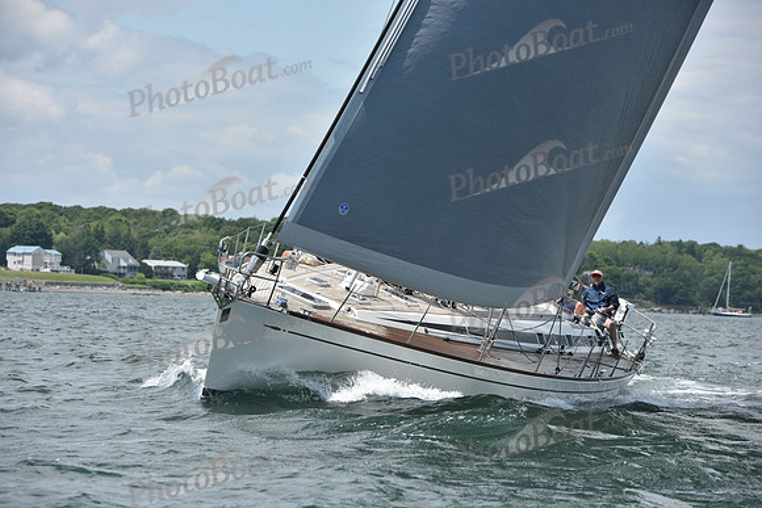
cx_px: 381
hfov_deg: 12.1
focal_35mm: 170
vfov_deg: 8.1
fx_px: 3599
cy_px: 254
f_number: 7.1
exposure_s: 1/1250
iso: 250
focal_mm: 170
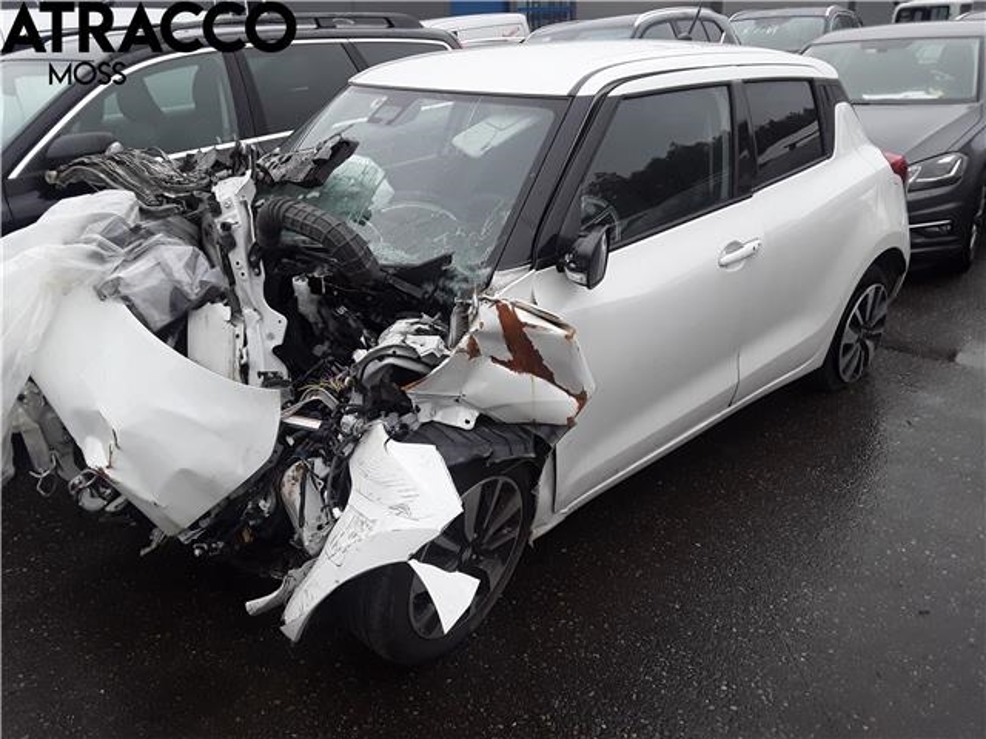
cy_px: 370
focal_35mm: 28
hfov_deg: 63.4
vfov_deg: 49.7
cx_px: 493
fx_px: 798
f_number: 1.9
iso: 40
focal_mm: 2.91
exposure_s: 1/119
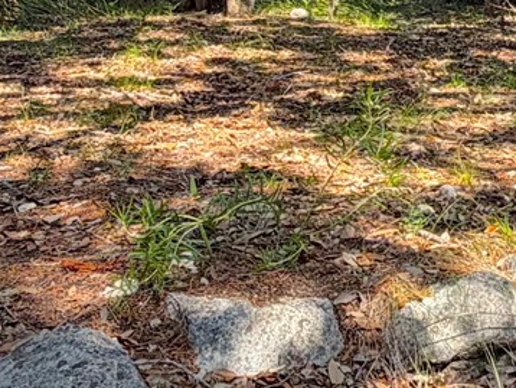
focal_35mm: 80
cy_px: -117
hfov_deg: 22.8
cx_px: 588
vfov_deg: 17.3
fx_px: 1193
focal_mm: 2.22
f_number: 2.2
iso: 40
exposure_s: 1/178
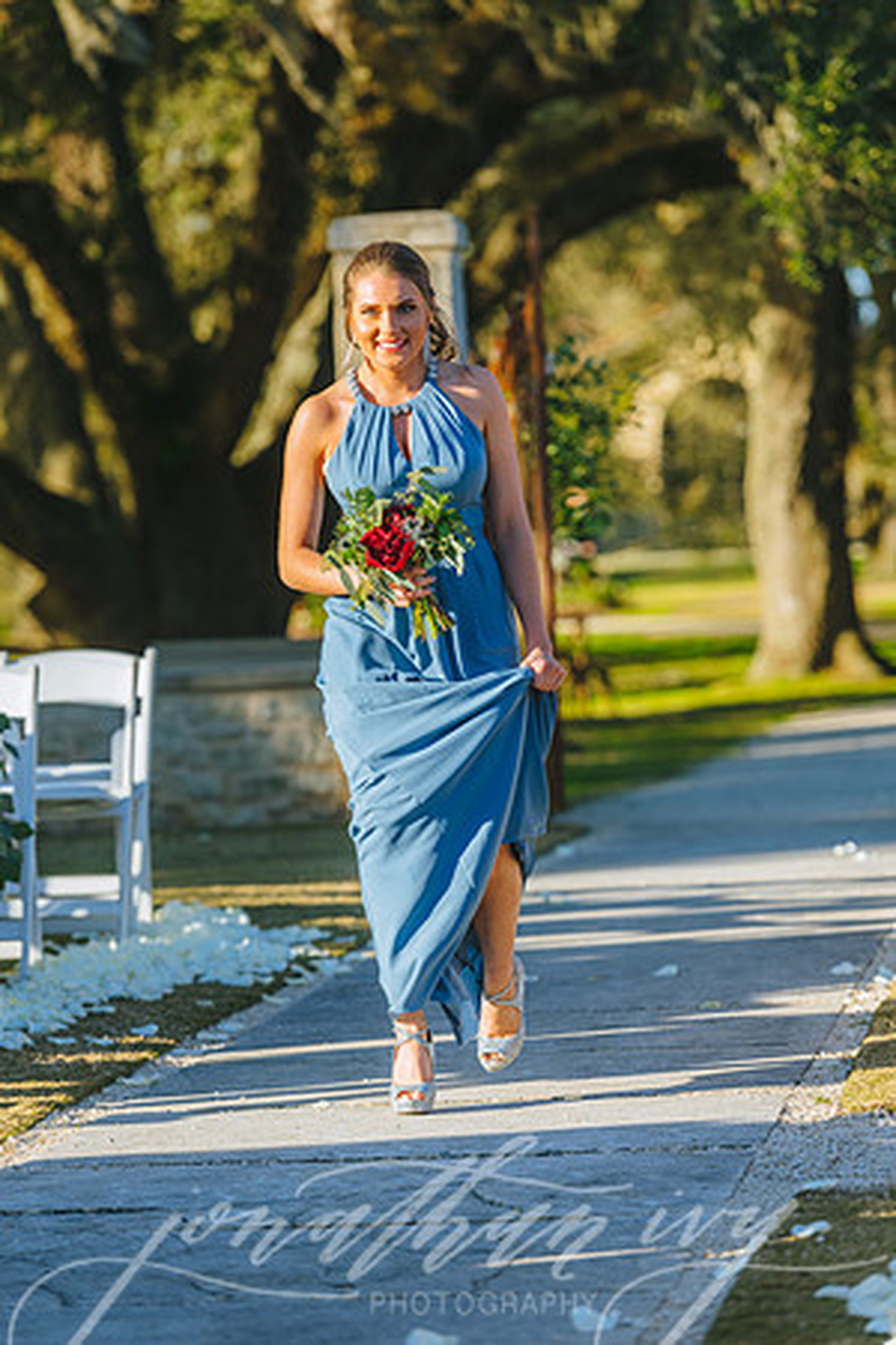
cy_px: 672
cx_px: 448
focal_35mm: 155
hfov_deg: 8.9
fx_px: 5786
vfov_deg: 13.2
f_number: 4.5
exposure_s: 1/1000
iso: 200
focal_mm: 155
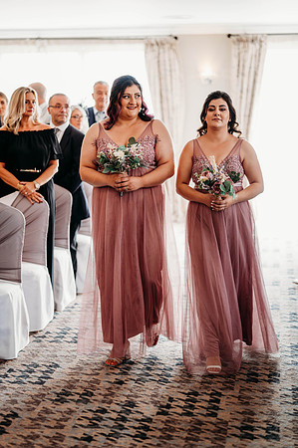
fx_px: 1058
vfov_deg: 23.9
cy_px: 224
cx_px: 149
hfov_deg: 16.0
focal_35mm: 85
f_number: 2
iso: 450
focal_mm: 85
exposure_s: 1/200
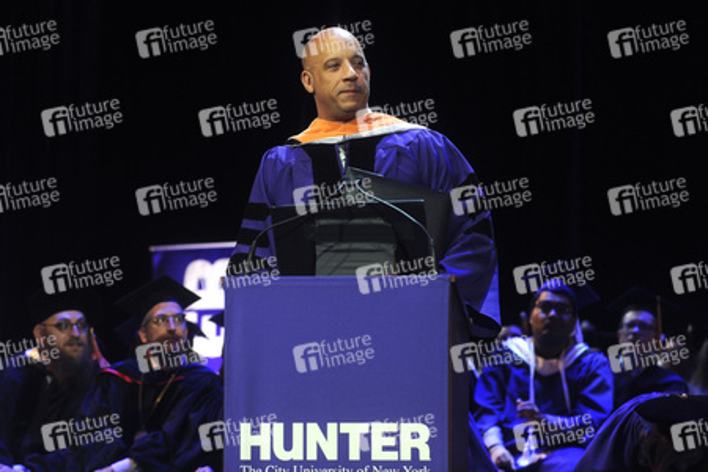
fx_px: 1967
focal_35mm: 100
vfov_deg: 13.7
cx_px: 354
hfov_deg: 20.4
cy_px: 236
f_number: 3.5
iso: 1600
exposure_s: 1/160
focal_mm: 100
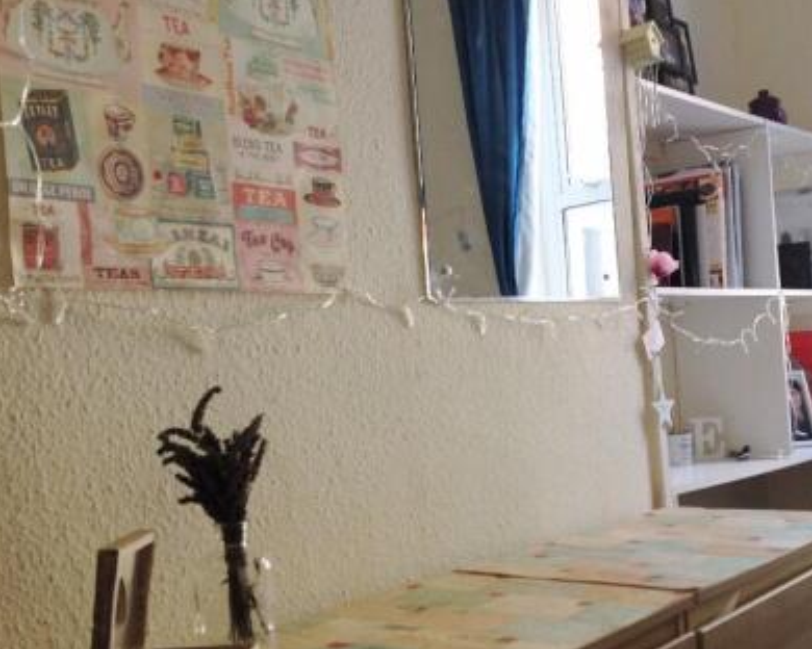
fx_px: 1226
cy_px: 346
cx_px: 526
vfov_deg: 29.7
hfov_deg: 36.4
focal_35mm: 51
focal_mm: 4.28
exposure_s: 1/20
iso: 80
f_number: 2.4
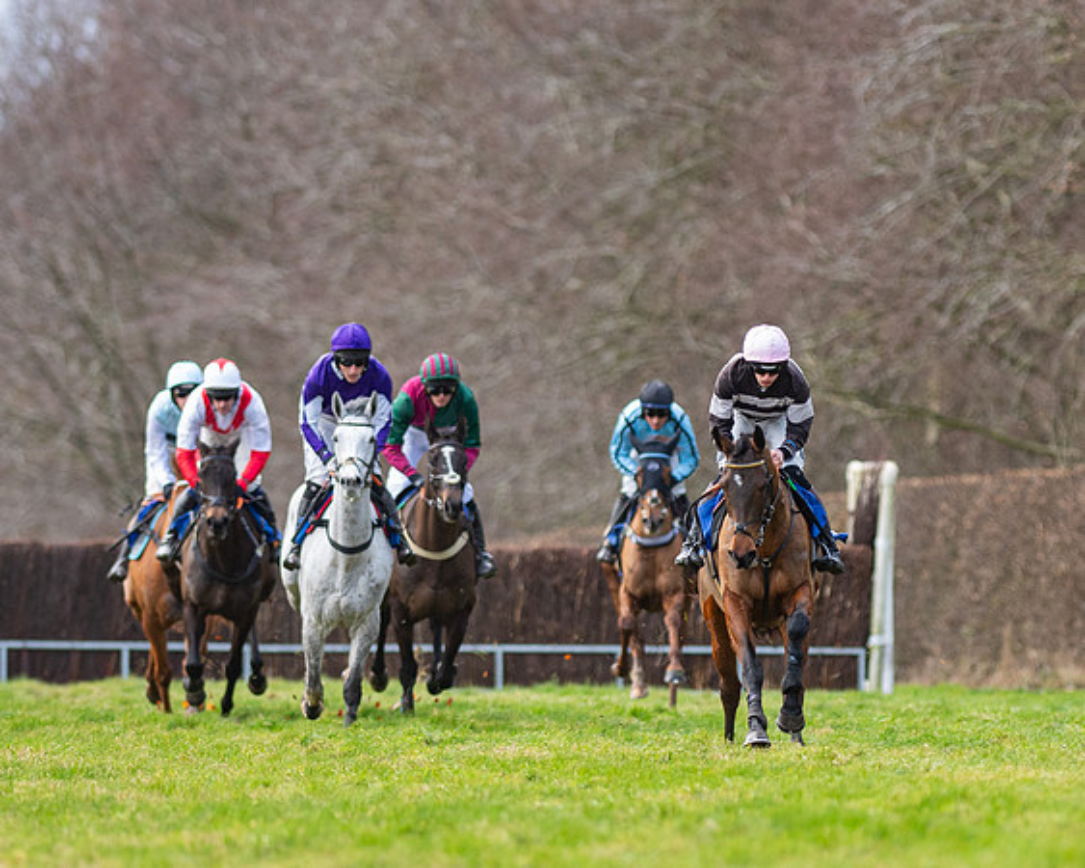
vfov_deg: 2.5
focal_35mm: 626
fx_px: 20099
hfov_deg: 3.1
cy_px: 524
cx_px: 722
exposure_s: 1/1250
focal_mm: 300
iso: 1000
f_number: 4
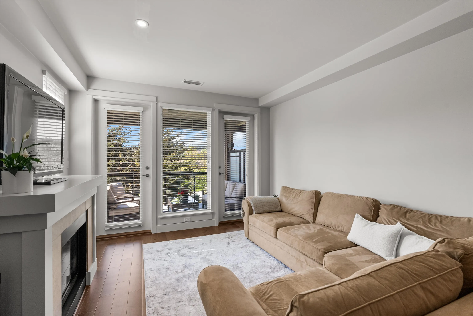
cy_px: 158
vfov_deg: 73.8
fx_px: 210
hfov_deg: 96.7
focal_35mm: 16
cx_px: 236
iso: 800
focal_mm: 16
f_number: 9
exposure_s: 1/30
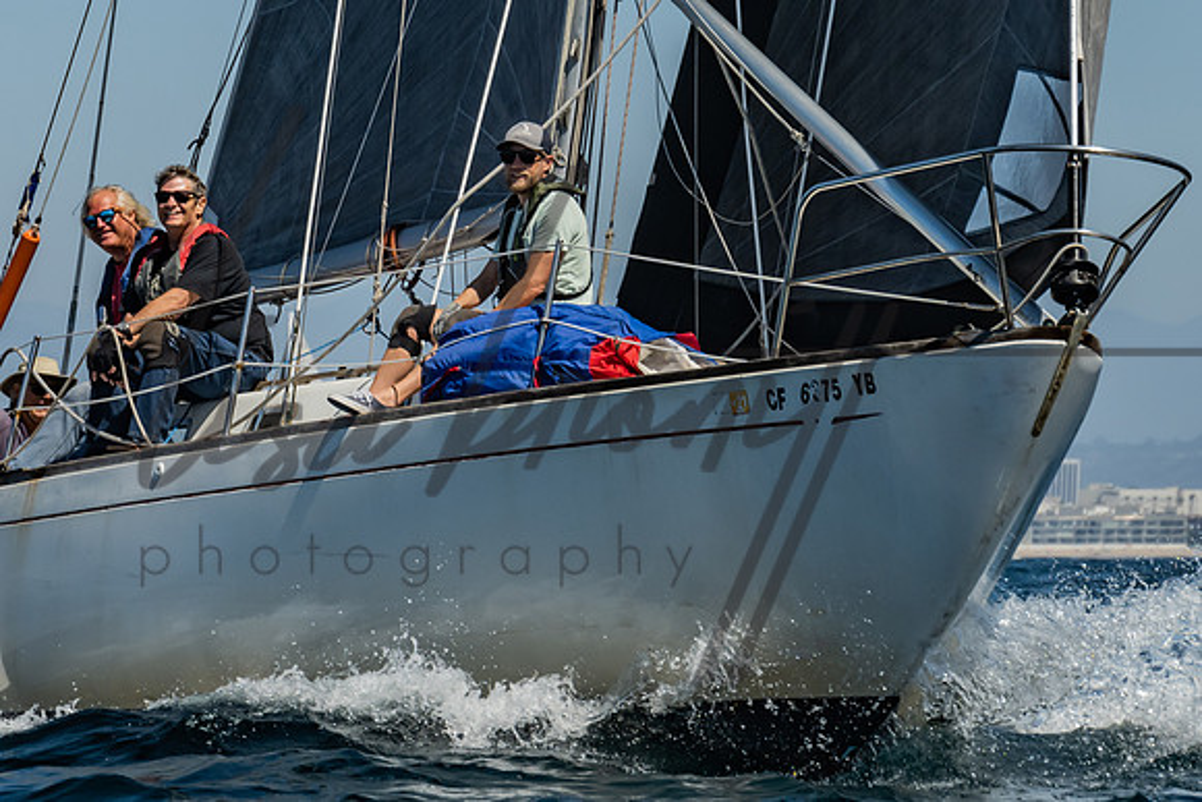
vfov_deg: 4.4
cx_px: 197
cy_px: 168
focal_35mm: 313
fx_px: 10446
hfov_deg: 6.6
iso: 160
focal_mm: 130
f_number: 6.3
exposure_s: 1/800
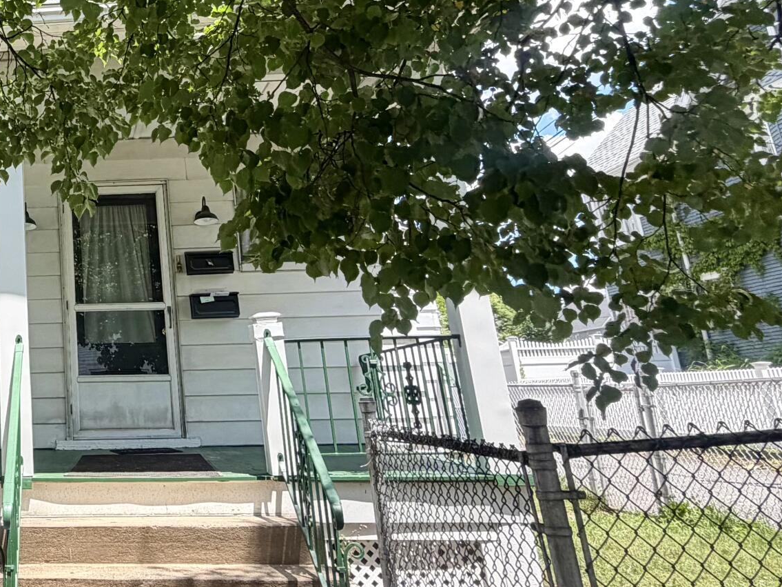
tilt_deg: +16.8
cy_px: 168
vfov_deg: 37.9
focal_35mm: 37
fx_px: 836
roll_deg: +1.1
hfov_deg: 43.1
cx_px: -1
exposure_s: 1/502
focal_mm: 2.22
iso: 50
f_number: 2.2
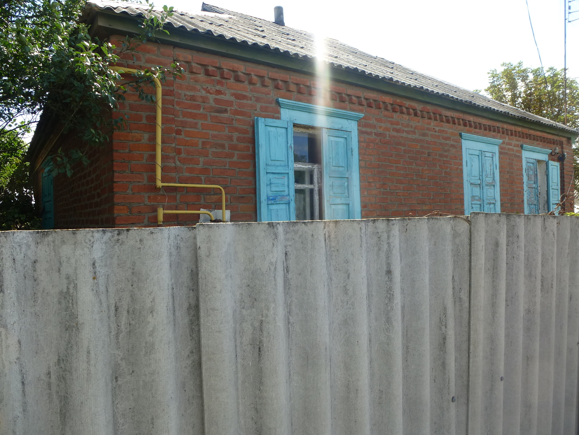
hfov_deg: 71.6
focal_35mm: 24
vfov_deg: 56.8
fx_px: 401
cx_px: 290
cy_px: 218
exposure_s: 1/320
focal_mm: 4.3
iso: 100
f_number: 4
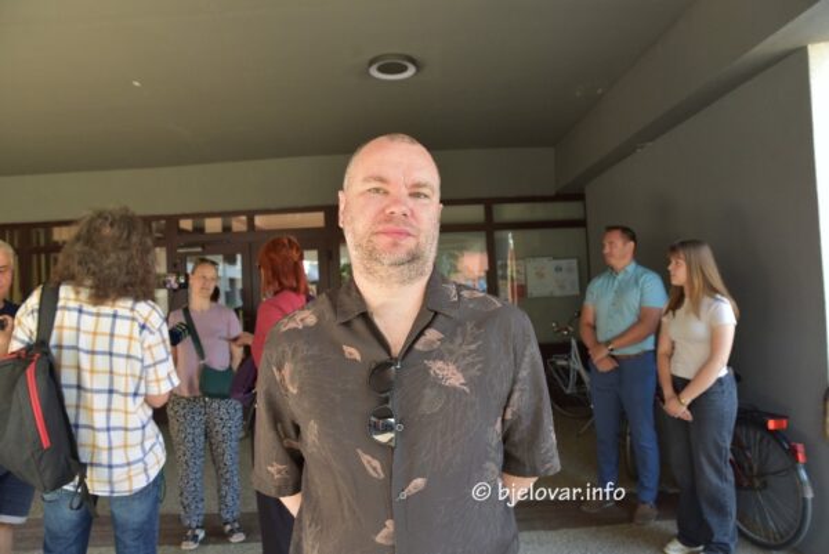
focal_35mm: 24
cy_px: 277
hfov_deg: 73.7
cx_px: 414
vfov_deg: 53.2
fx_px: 553
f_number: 5
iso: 800
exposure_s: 1/100
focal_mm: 24
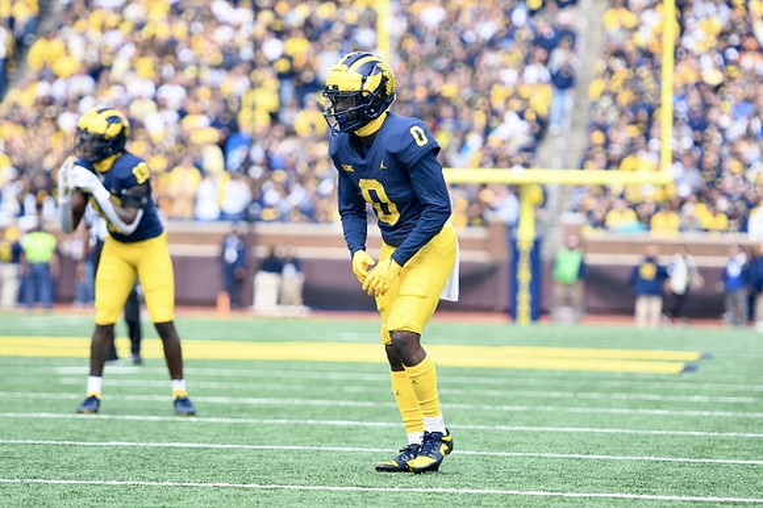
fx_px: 5550
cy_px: 254
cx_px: 382
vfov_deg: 5.2
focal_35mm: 262
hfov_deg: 7.9
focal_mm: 175
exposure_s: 1/1250
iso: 320
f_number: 2.8
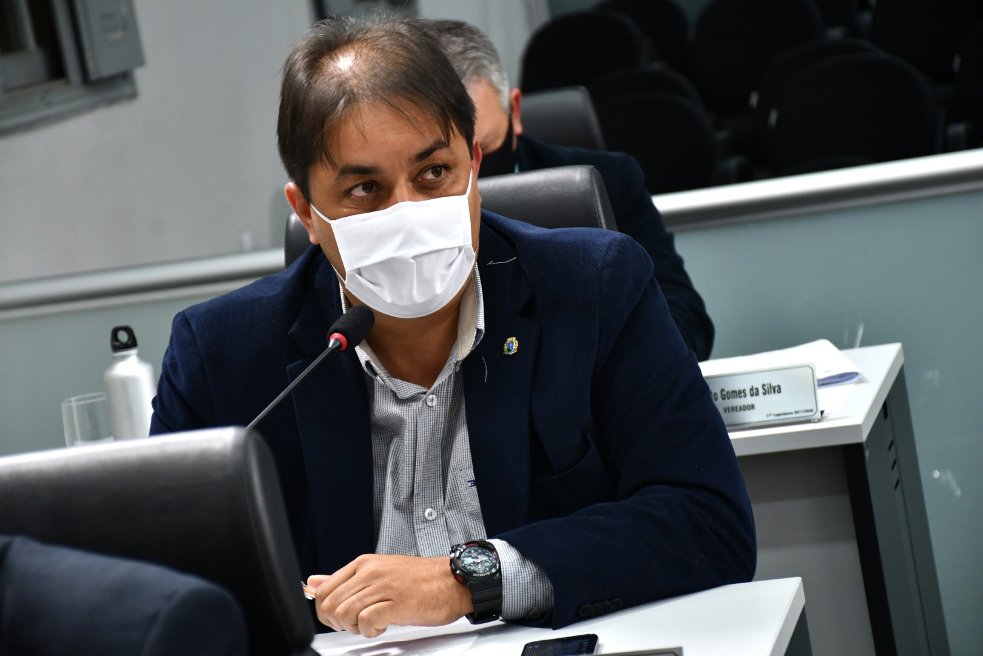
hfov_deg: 15.2
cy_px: 328
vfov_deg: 10.2
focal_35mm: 135
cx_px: 492
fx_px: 3686
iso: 800
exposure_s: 1/80
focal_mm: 90
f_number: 5.3
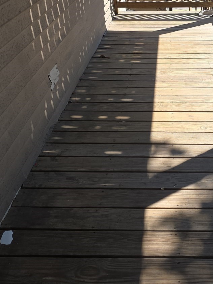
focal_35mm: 42
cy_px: 98
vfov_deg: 44.2
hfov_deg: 33.6
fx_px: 344
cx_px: 162
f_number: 1.7
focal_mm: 6.25
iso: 12
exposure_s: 1/304
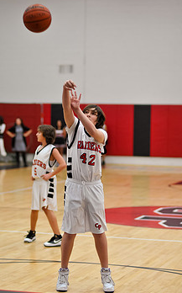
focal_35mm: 112
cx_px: 85
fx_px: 890
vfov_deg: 18.6
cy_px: 173
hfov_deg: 11.7
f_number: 2
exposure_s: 1/500
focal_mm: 85
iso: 1100
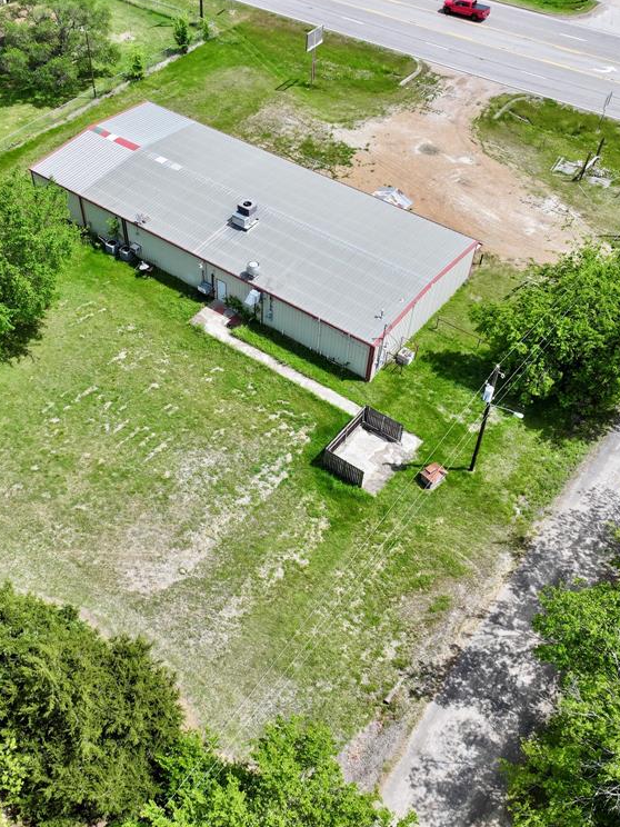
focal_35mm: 33
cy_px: 417
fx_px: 788
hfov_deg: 42.7
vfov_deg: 55.4
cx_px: 241
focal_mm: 12.29
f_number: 2.8
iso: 100
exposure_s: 1/1600
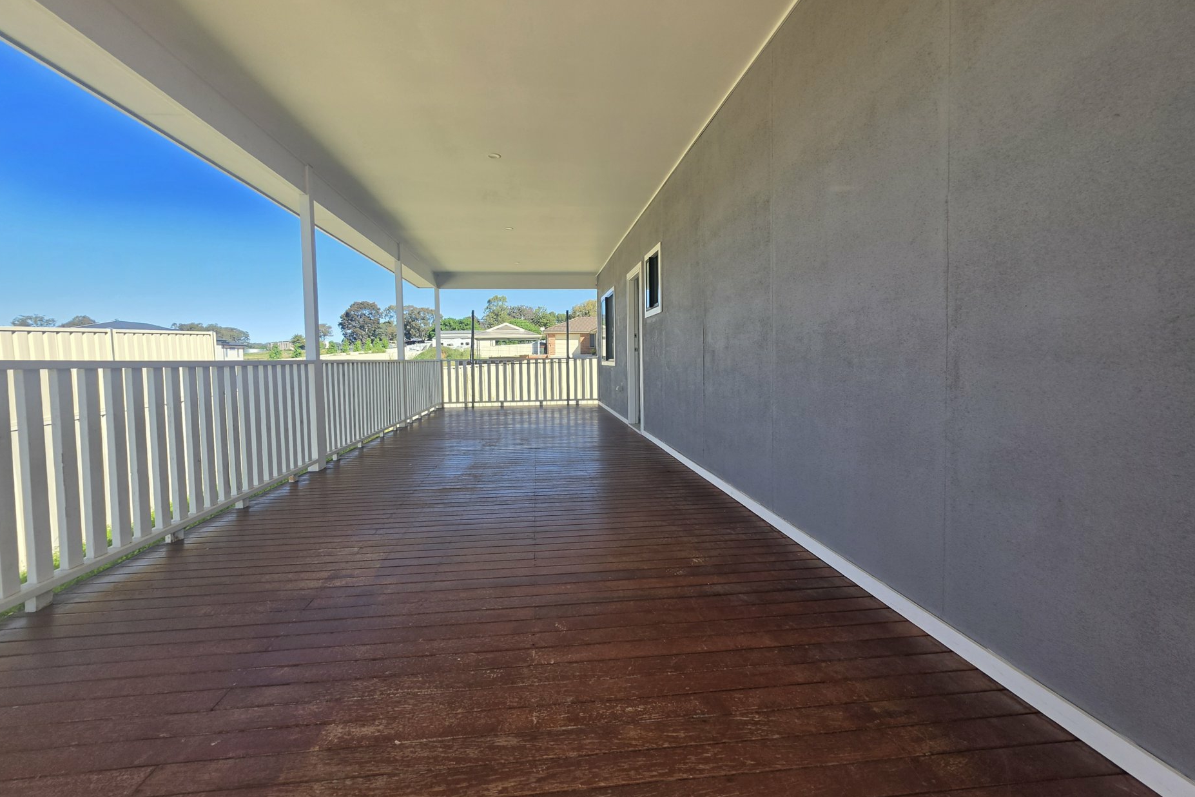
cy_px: 376
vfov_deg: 81.1
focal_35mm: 14
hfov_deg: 104.2
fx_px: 465
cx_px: 589
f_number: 1.9
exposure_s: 1/1099
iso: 32
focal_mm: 2.2
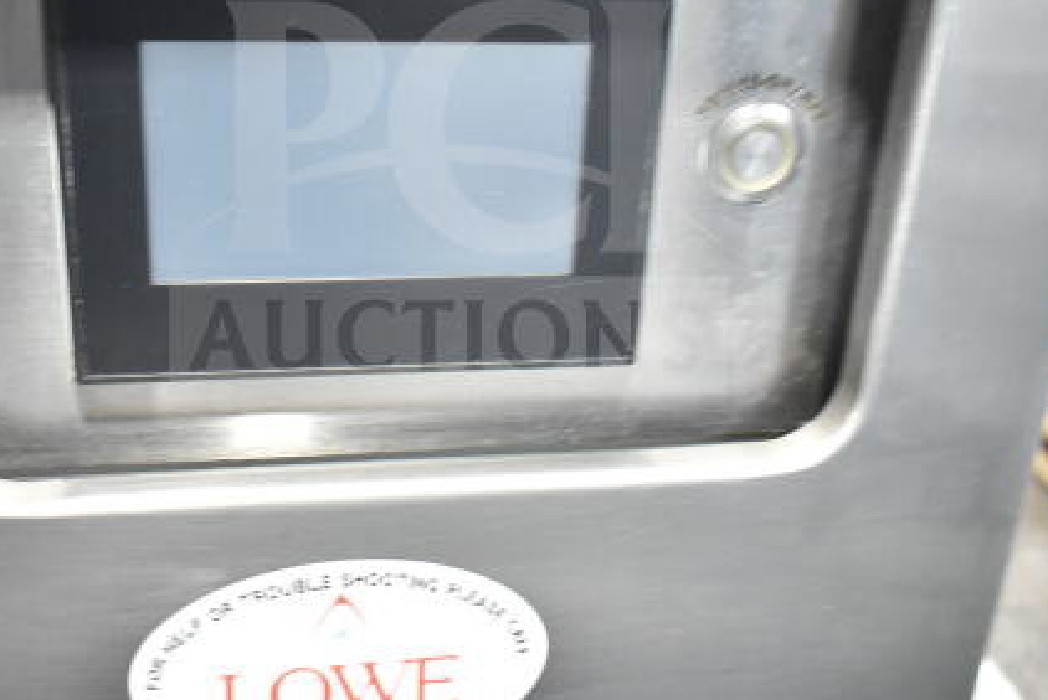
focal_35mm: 39
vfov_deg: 33.7
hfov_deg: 49.4
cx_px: 447
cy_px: 197
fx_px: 1136
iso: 1600
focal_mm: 18
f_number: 4.5
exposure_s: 1/80
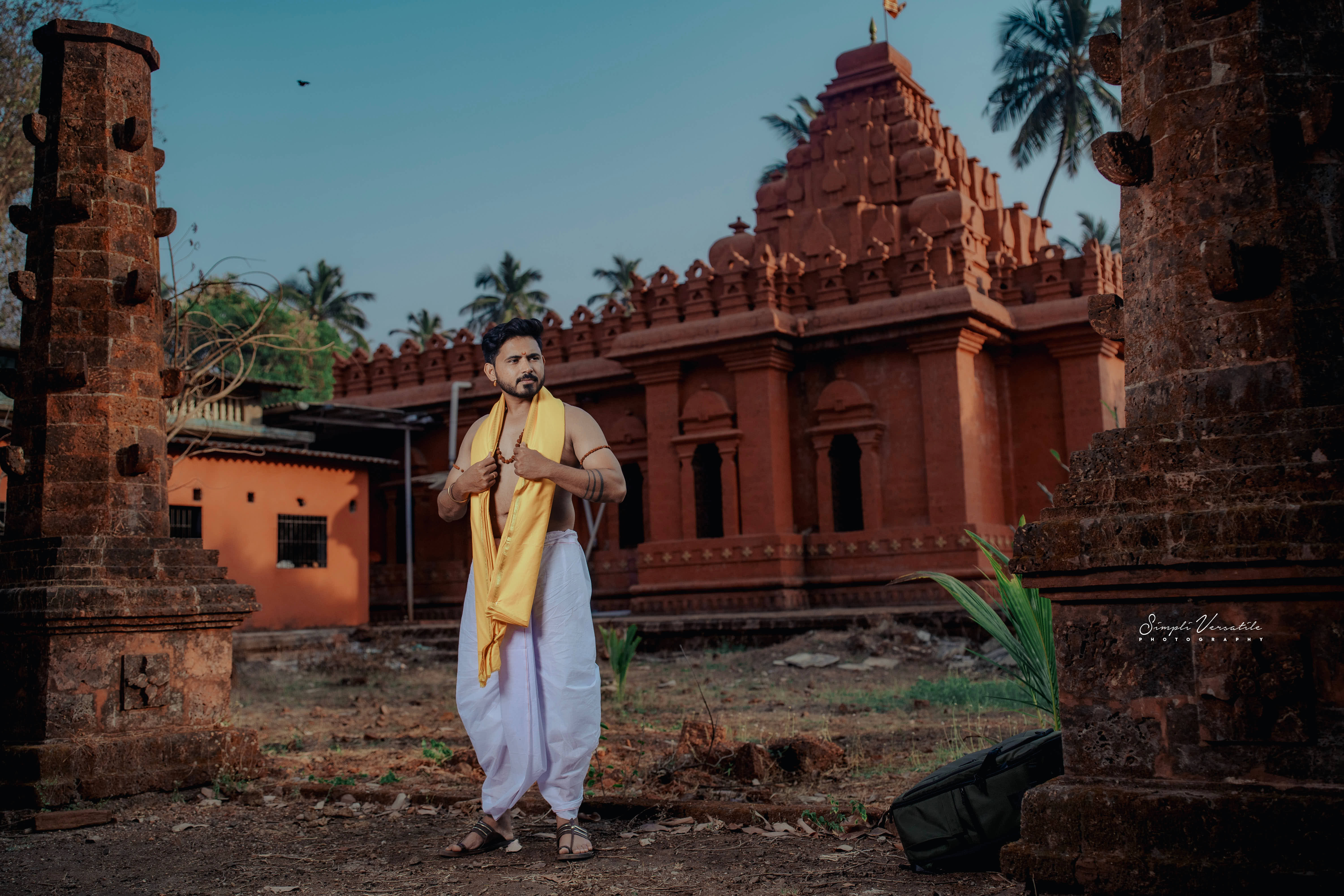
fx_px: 1307
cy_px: 448
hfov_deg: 54.4
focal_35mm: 35
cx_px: 672
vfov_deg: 37.9
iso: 250
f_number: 2.8
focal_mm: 35
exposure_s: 1/2500
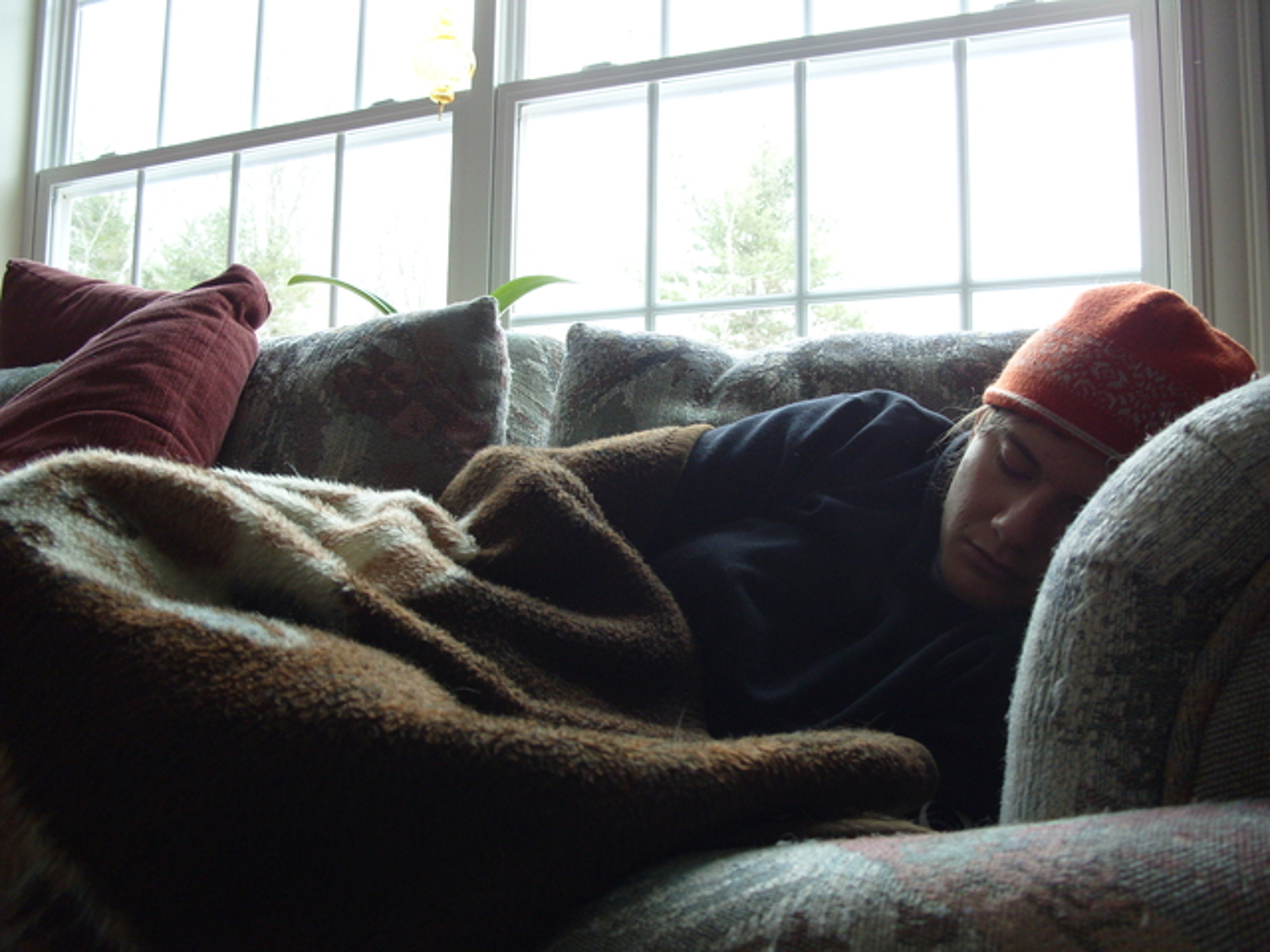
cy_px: 476
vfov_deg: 40.7
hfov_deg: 52.6
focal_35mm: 35
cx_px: 635
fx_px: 1284
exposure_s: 1/45
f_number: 2.8
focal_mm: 7.8
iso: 160
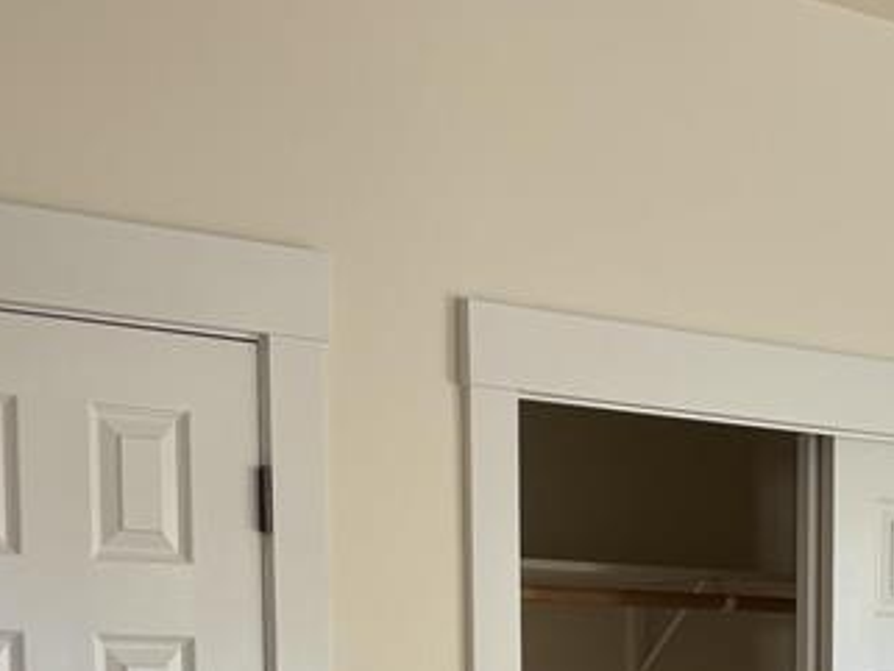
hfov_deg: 23.2
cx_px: 730
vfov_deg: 16.6
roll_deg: +0.2
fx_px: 2144
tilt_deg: -4.3
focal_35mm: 83
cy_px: 933
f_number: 1.6
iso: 100
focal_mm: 5.96
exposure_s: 1/121
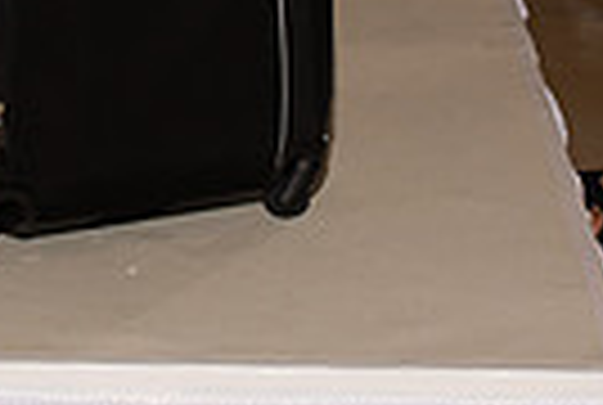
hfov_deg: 7.8
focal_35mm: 261
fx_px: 4381
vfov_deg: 5.1
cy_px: -580
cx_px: 29
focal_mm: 78
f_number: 9
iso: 800
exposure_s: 1/250
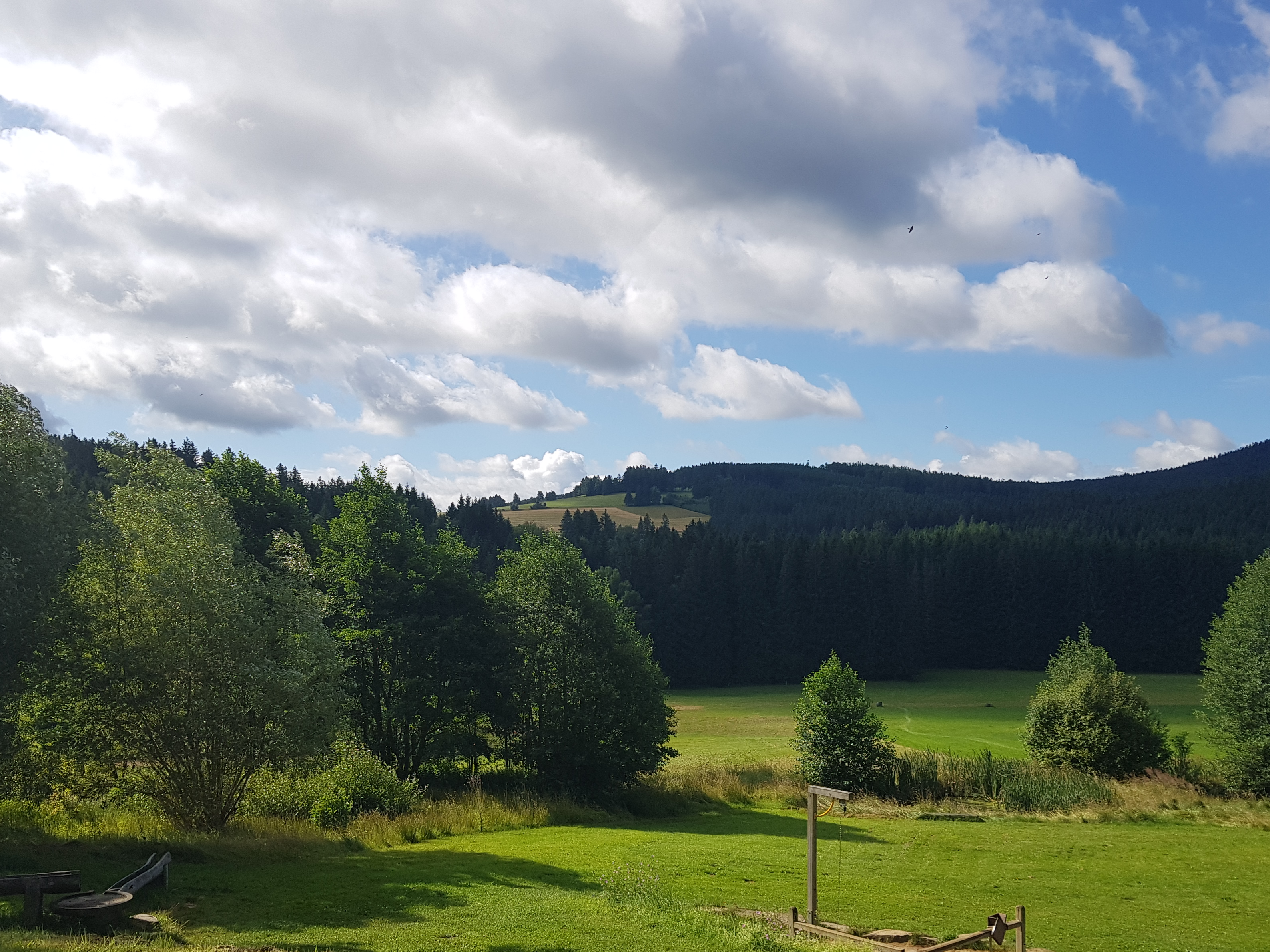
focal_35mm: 33
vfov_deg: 42.7
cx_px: 674
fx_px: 1211
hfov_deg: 55.3
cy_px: 588
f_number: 1.7
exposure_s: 1/2672
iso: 40
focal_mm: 4.2
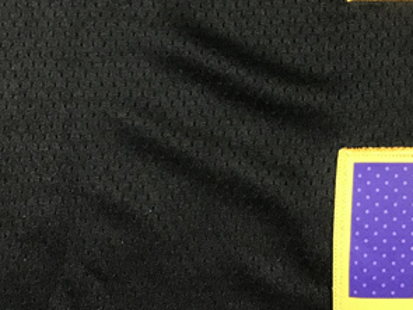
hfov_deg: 23.5
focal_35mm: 76
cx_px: 490
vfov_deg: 18.8
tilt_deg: -78.0
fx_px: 906
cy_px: -8
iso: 40
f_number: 1.8
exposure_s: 1/25
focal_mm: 3.99
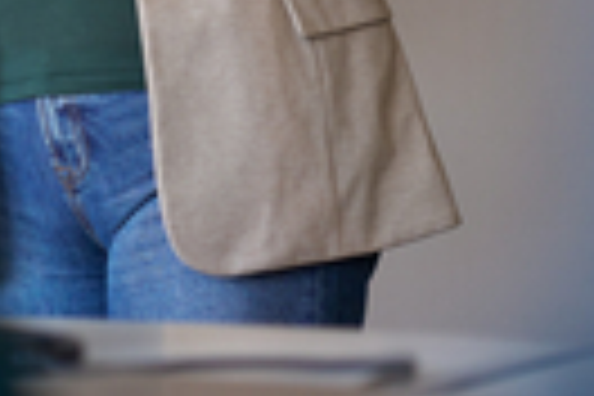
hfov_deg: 7.1
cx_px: 68
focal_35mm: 290
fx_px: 4785
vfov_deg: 4.7
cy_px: -216
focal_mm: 85
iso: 640
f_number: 2.8
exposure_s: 1/320
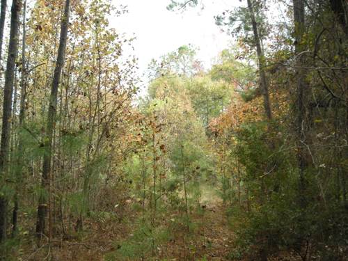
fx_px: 382
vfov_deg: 37.7
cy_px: 130
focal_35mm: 38
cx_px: 174
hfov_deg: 49.0
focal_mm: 6.3
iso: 50
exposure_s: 1/65.4
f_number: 3.2
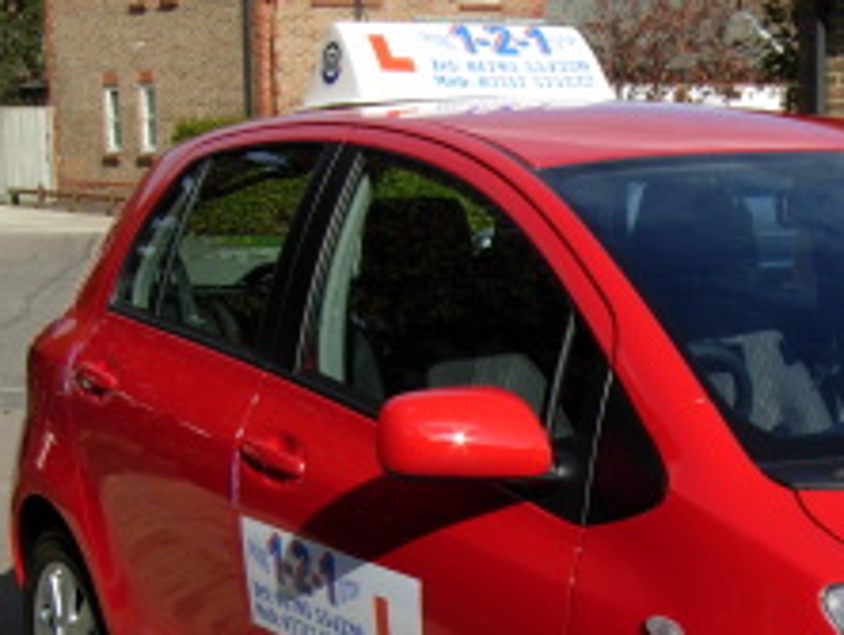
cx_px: 829
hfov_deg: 22.7
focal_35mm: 83
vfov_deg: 17.4
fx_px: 2026
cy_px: 639
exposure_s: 1/352
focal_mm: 7.5
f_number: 6.1
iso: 50
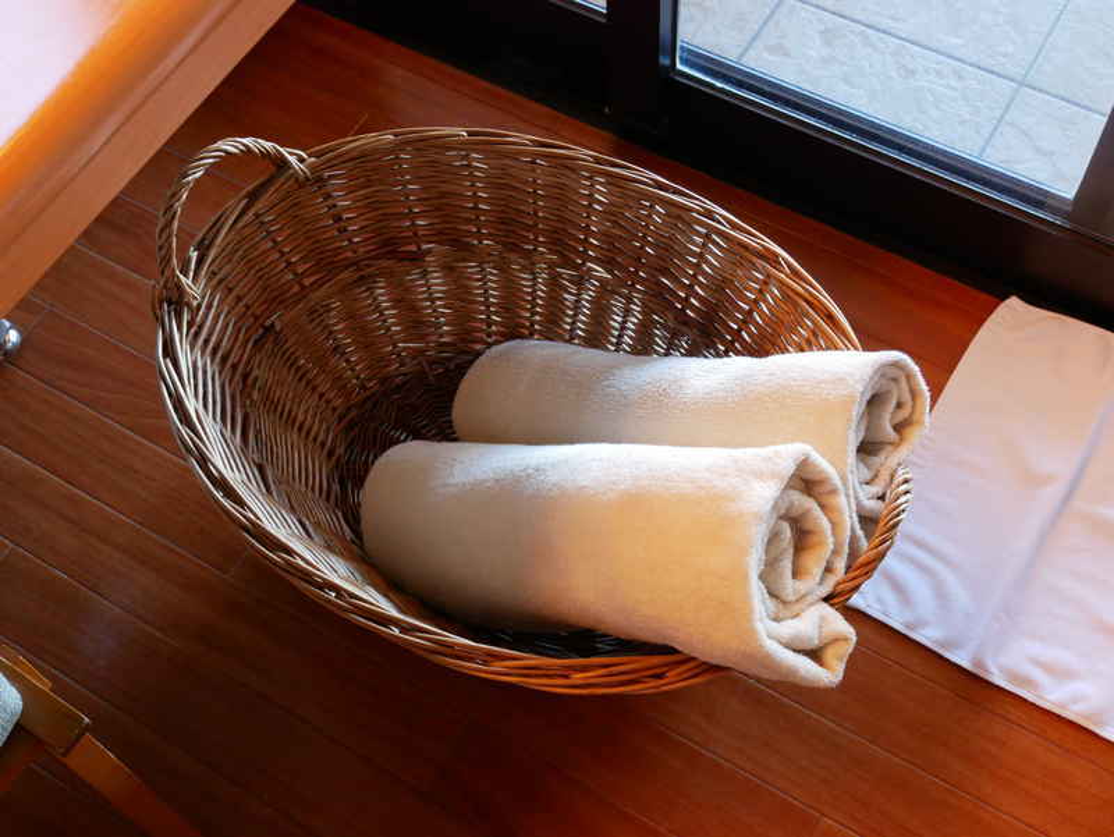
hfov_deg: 42.9
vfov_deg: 32.9
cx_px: 557
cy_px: 418
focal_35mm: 44
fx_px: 1417
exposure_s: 1/60
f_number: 4.9
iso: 2000
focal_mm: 22
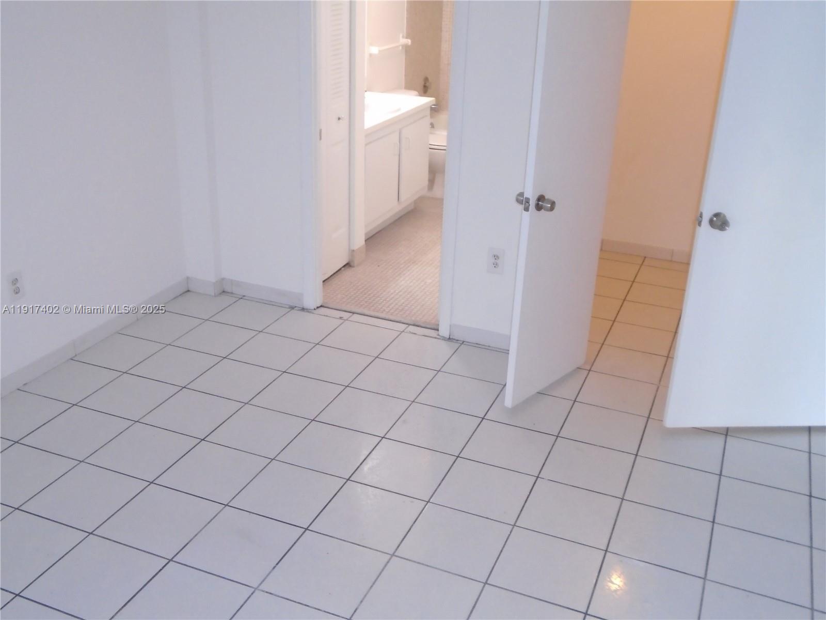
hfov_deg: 51.4
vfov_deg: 39.7
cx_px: 413
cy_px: 310
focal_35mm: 36
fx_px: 859
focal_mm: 6.4
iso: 400
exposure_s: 1/40
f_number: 3.8
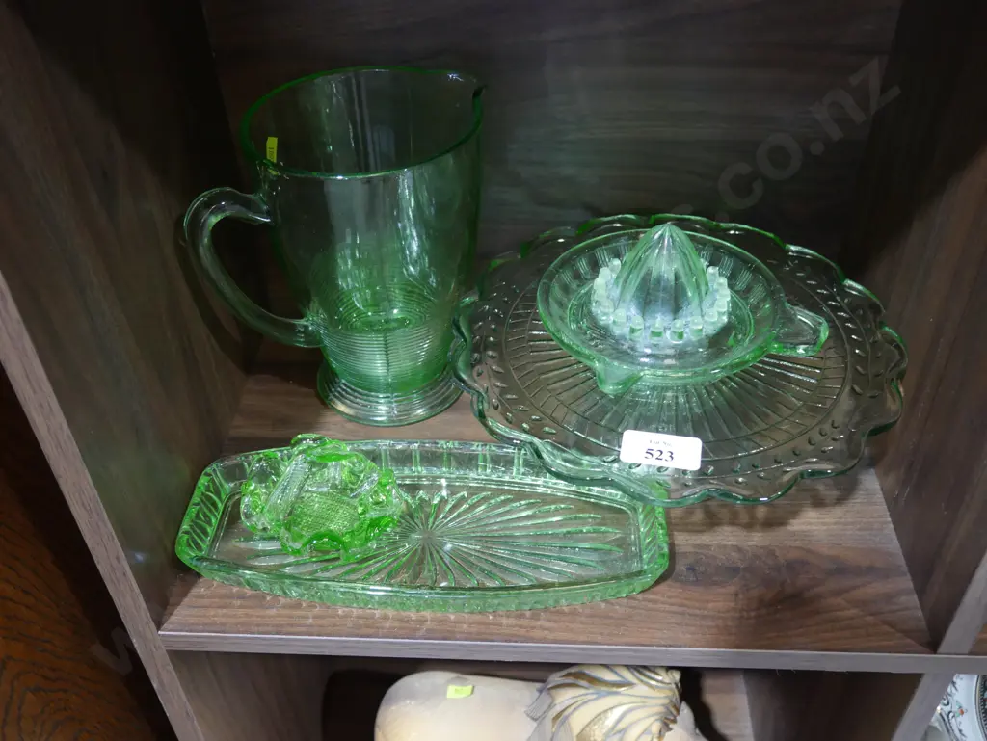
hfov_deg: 53.9
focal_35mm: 34
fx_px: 970
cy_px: 370
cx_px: 494
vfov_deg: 41.8
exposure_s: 1/60
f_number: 4
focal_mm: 17
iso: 1000
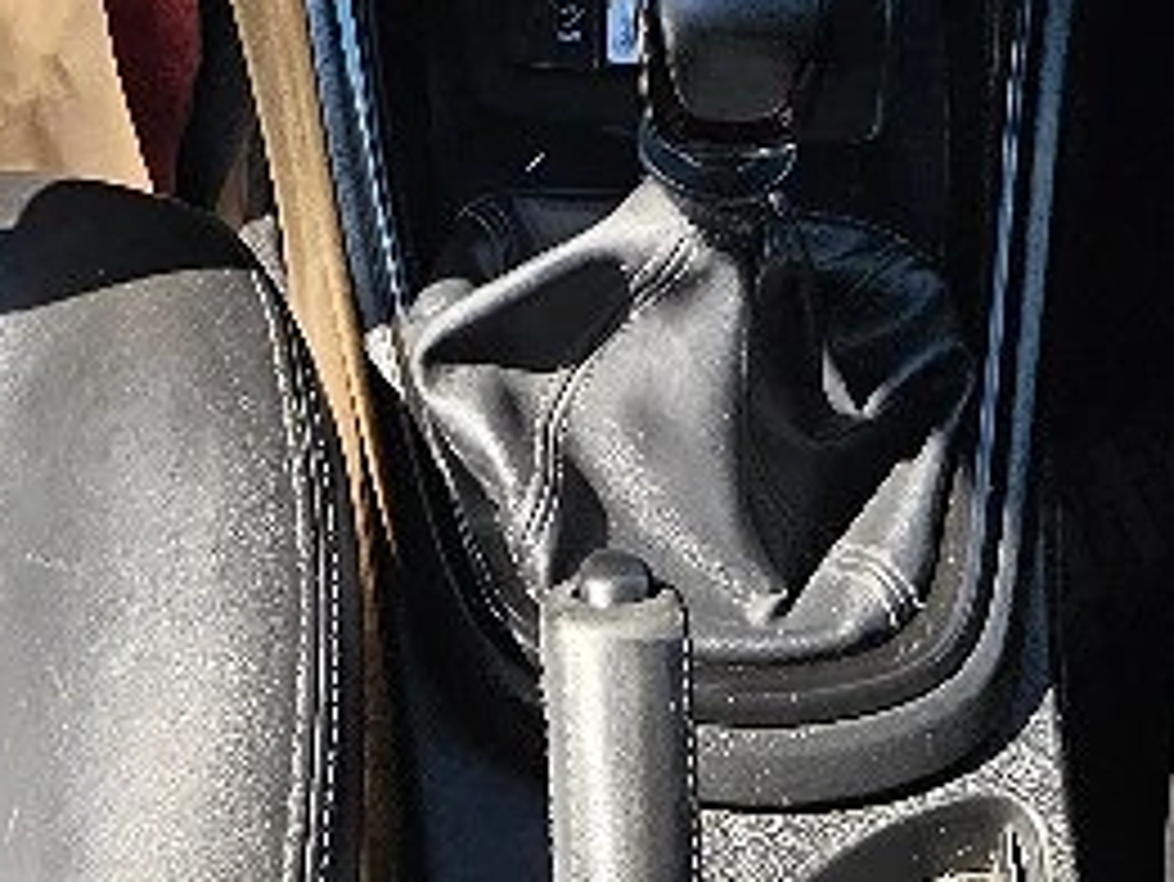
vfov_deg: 15.2
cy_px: -526
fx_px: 2986
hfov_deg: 22.0
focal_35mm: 88
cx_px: 279
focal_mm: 5.4
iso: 40
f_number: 1.8
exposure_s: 1/476
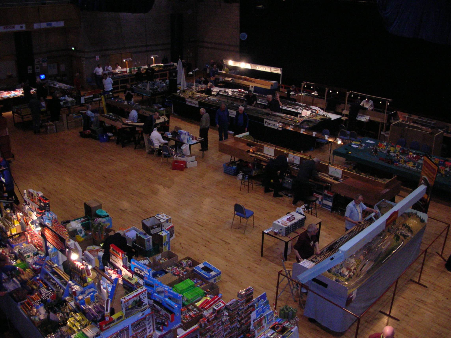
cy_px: 169
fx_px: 456
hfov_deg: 52.7
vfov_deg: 40.6
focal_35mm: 35
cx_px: 226
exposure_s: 1/60.1
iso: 200
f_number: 2.8
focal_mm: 5.8
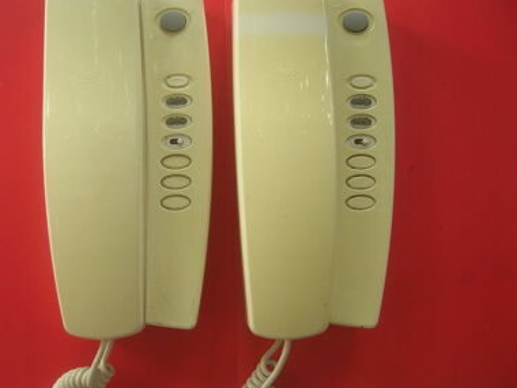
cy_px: 174
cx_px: 211
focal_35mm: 43
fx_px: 642
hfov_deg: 43.7
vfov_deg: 33.6
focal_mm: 5.7
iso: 50
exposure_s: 1/66.3
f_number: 2.9
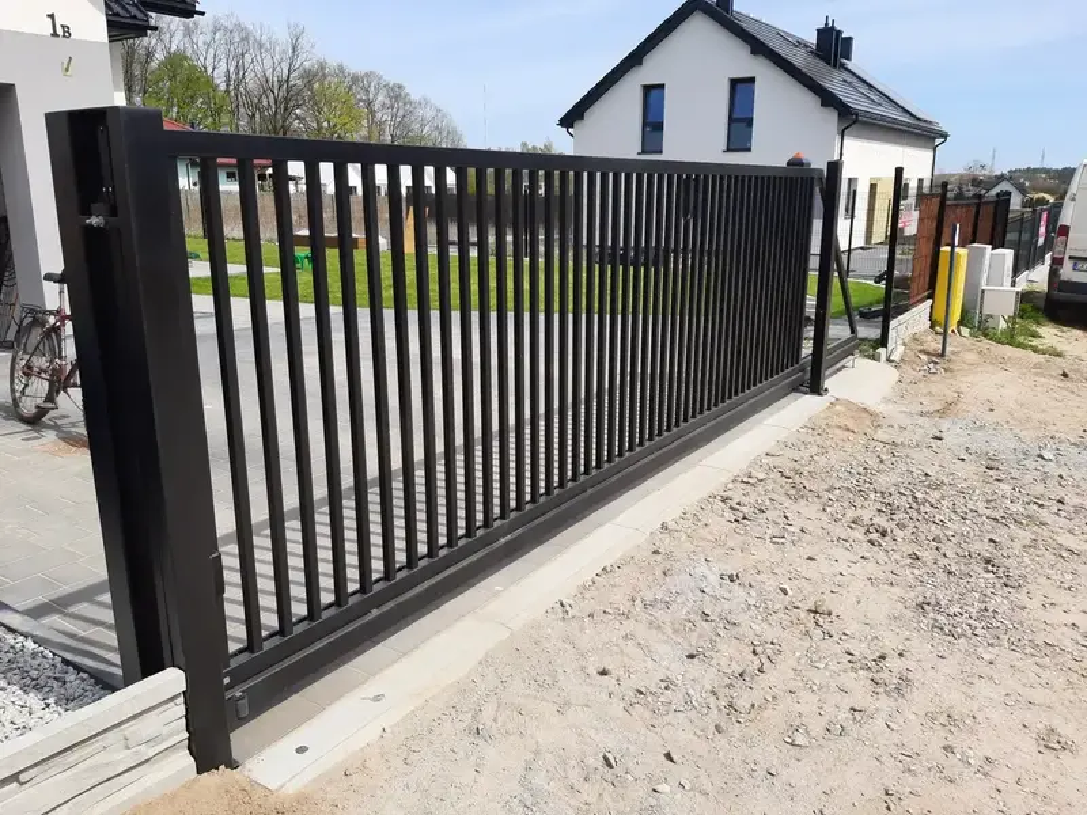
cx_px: 544
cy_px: 408
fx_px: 816
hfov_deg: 67.3
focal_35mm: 26
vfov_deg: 53.1
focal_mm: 3.92
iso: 40
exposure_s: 1/1217
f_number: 1.7
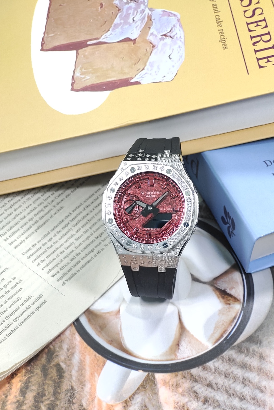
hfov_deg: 25.5
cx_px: 152
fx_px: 605
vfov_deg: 37.5
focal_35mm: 53
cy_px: 208
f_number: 2.08
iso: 88
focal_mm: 7.55
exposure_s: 1/100
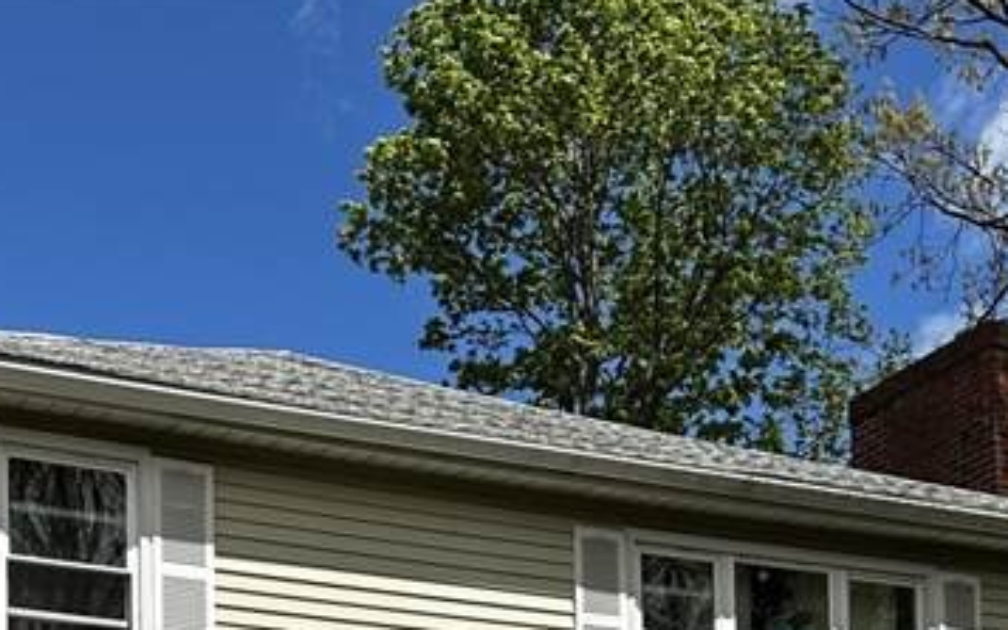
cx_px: 367
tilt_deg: +5.9
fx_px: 2005
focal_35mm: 73
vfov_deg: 15.7
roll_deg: +2.2
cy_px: 1071
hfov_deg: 28.1
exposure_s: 1/4348
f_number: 1.78
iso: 80
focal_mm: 6.86
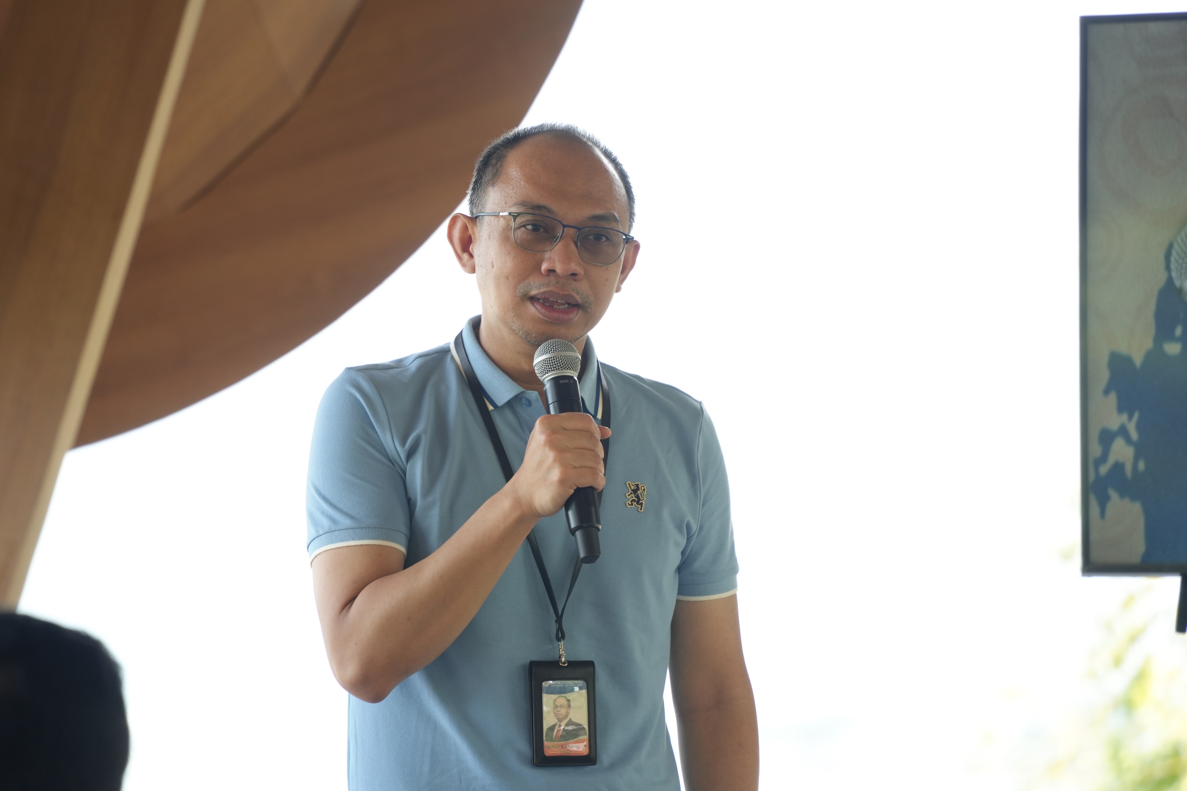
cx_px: 593
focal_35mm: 201
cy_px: 396
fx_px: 6626
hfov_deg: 10.2
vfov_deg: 6.8
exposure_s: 1/250
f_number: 5.6
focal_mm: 200
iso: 640
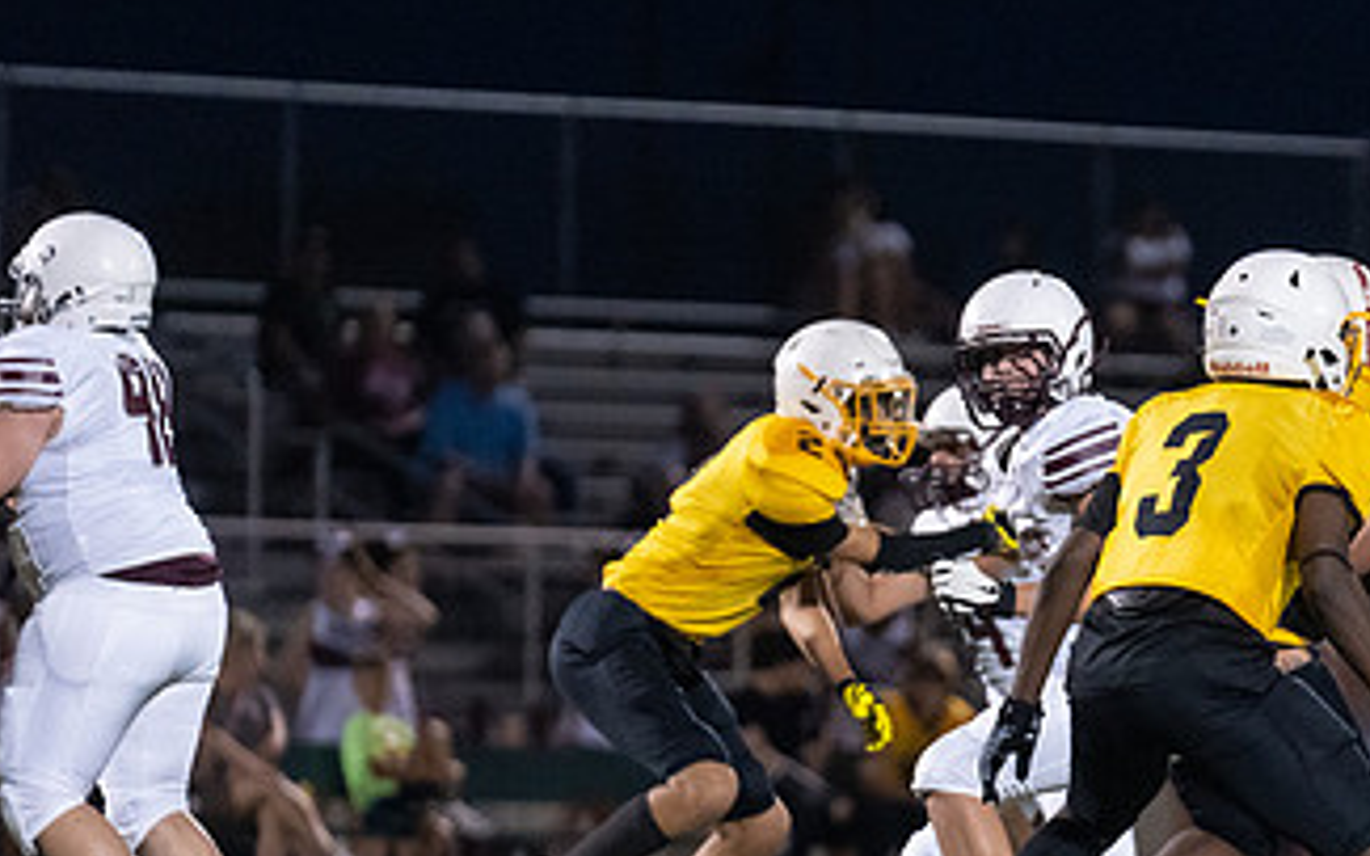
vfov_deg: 2.9
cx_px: 1000
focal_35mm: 452
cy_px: 620
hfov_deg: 4.6
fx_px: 16873
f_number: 3.2
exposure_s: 1/1000
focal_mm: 200
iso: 5000
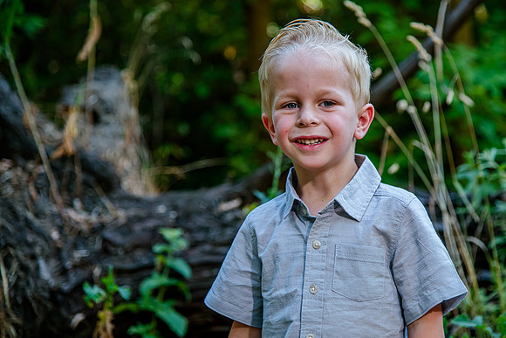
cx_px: 295
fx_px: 1594
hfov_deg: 18.0
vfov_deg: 12.1
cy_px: 157
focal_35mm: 113
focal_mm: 95
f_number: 4
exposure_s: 1/320
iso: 800
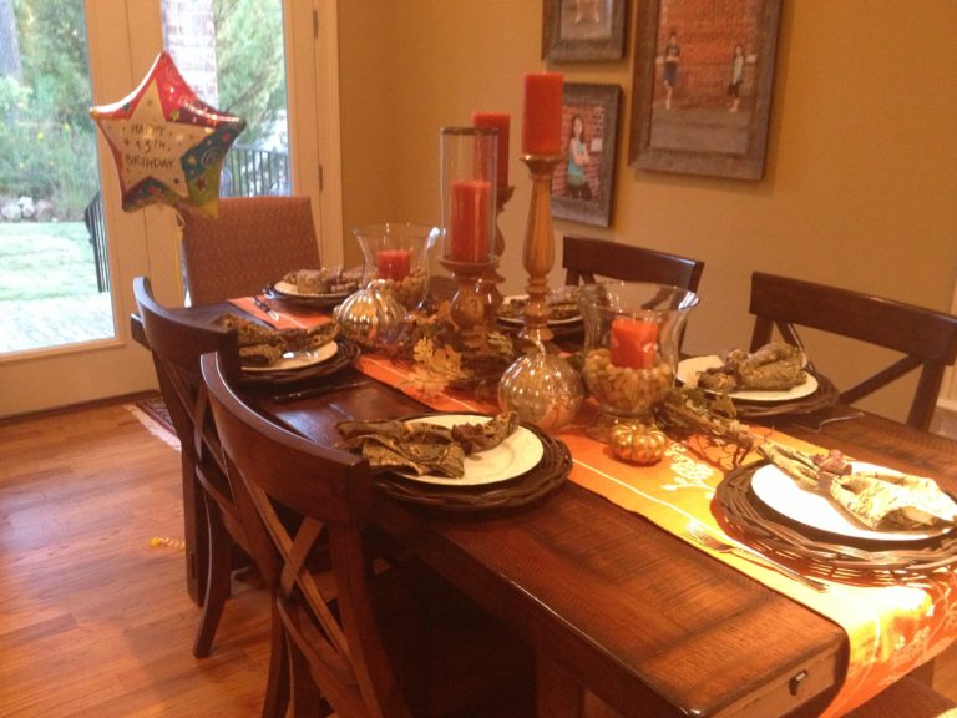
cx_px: 478
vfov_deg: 40.7
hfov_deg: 52.6
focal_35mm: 35
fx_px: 968
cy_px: 359
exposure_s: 1/20
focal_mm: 4.28
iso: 400
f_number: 2.4
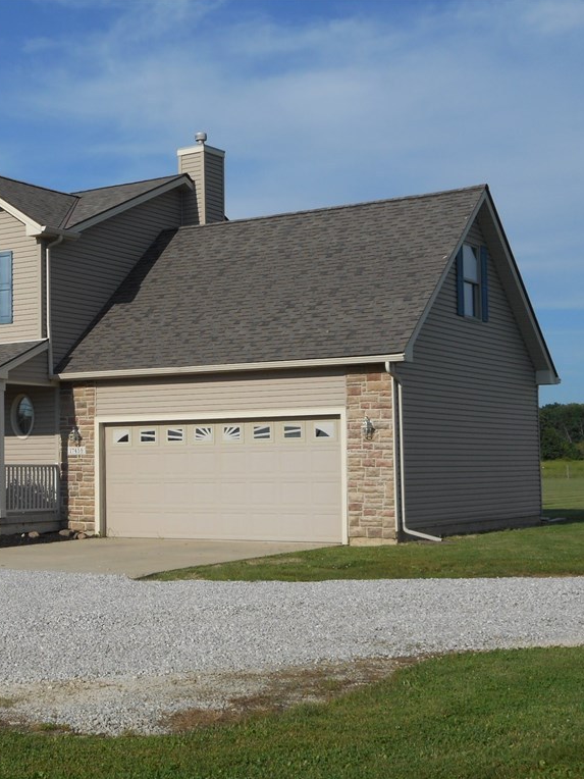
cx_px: 83
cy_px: 388
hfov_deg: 24.3
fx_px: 1327
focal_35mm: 59
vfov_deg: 32.7
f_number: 4.7
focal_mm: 7.9
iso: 80
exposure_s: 1/800
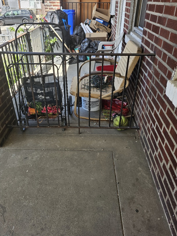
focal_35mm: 26
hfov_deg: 53.0
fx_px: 177
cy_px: 109
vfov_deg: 67.2
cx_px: 91
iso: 20
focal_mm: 6.3
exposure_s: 1/120
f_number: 1.7
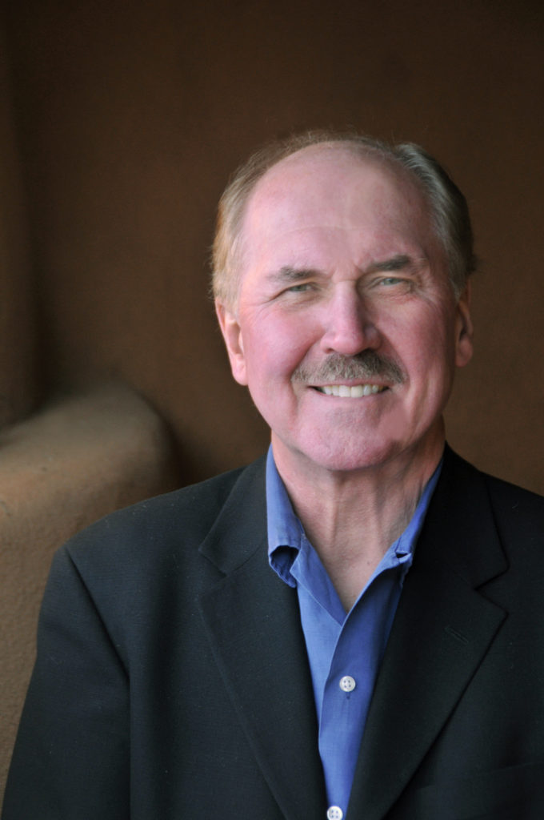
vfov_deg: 18.9
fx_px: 2454
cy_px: 410
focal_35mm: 108
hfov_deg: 12.6
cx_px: 272
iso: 500
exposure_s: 1/80
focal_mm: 72
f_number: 5.3
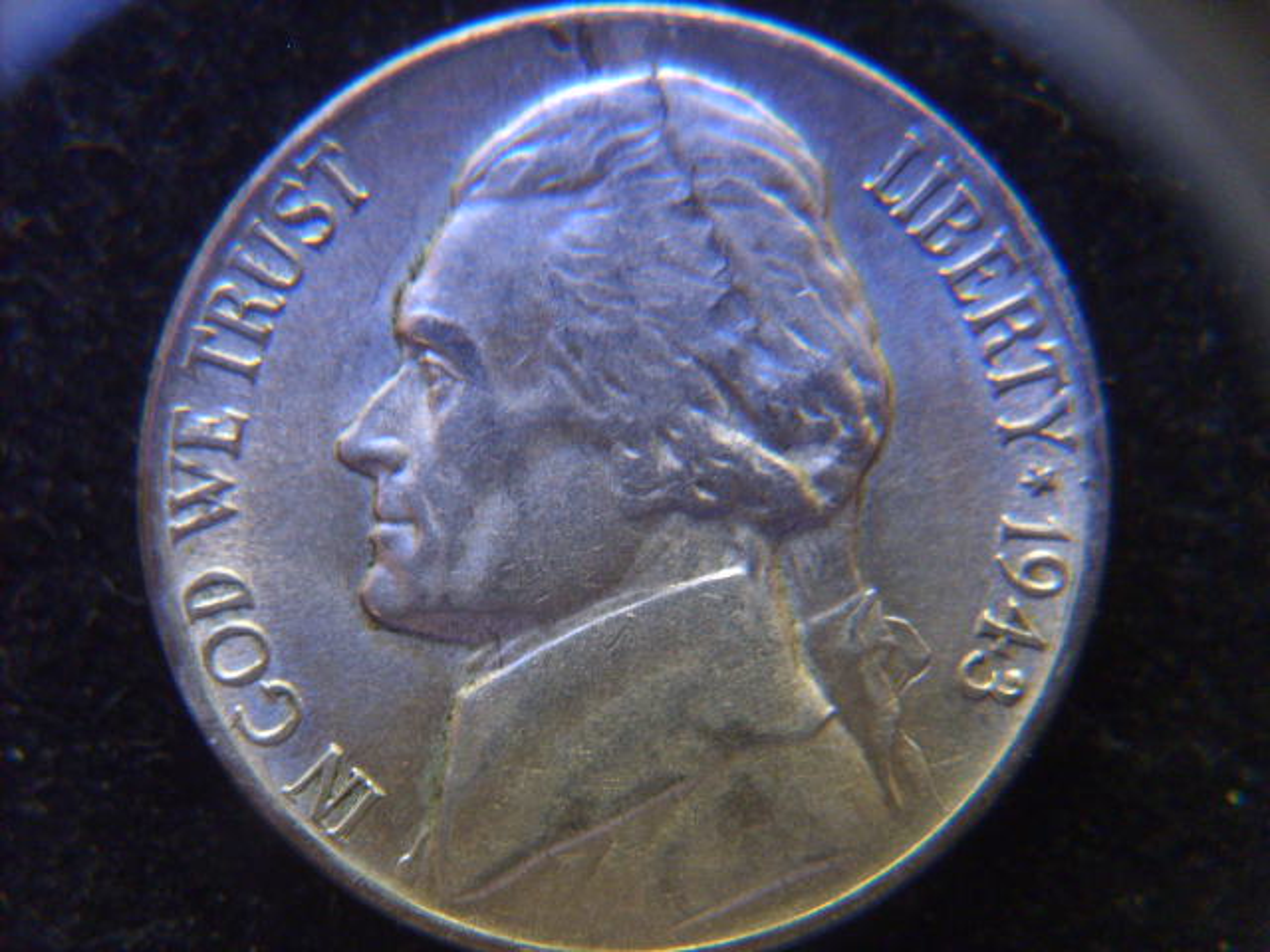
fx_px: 1284
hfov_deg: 52.6
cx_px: 635
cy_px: 476
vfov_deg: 40.7
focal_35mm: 35
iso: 140
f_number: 2.8
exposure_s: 1/6
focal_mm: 5.8
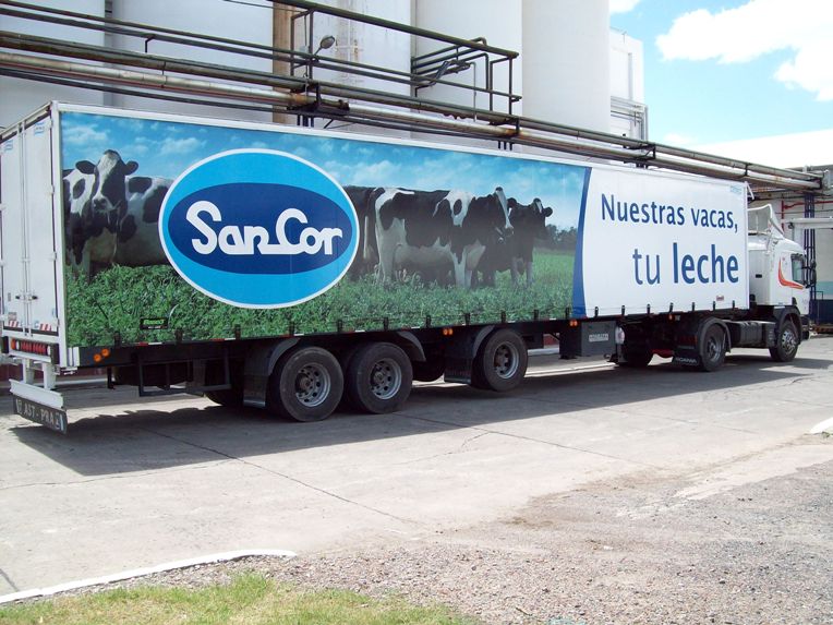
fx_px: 866
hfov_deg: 51.4
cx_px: 416
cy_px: 312
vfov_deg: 39.7
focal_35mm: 36
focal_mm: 6
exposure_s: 1/272
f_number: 4.8
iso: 80
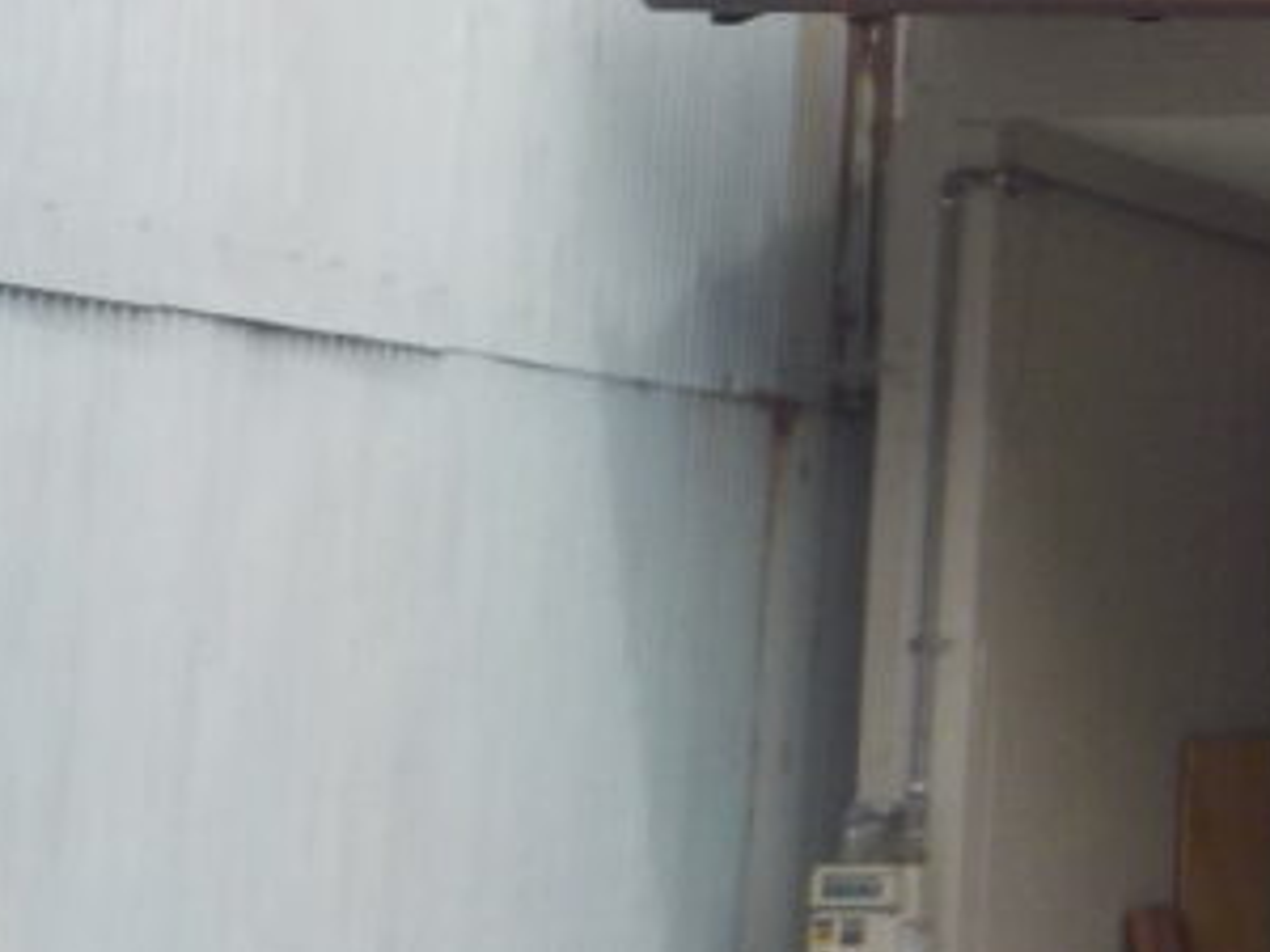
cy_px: 38
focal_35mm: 120
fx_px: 4403
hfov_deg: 14.1
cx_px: 2447
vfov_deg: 12.2
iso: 125
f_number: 3.3
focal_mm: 4.1
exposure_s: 1/640
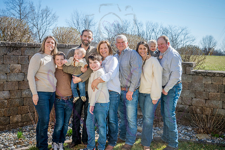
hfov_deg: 46.4
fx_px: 263
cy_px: 75
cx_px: 112
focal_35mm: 42
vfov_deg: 31.9
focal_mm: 42
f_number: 7.1
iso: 400
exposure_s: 1/640
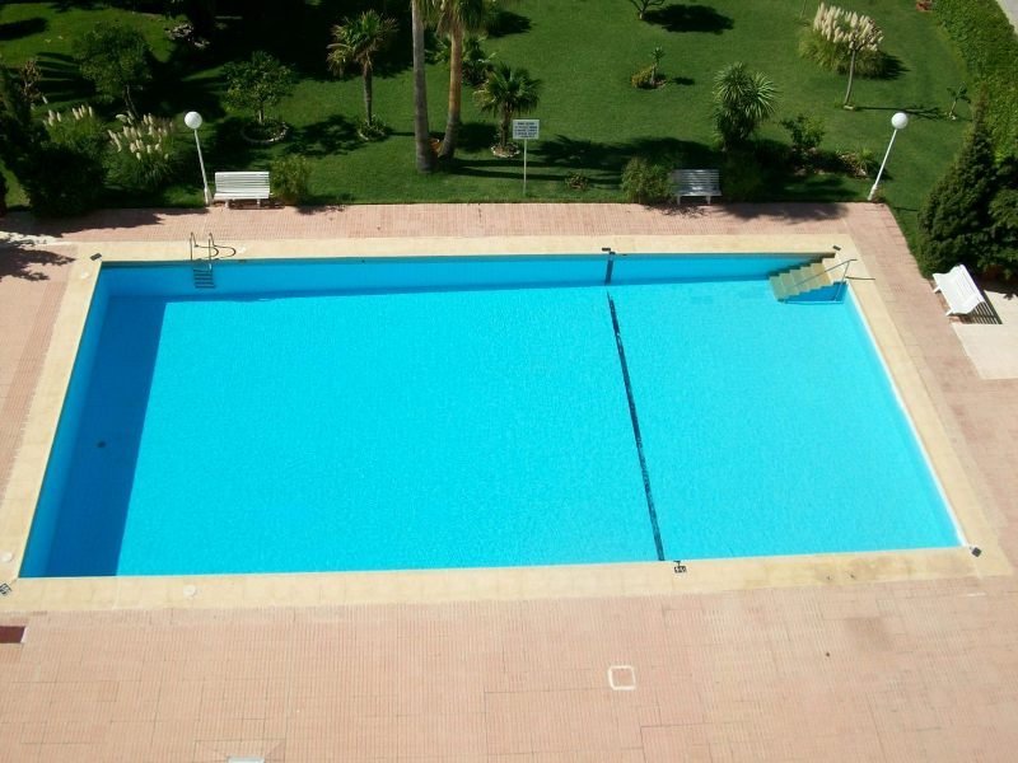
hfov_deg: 54.0
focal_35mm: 34
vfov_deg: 41.8
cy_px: 382
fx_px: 1000
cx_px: 509
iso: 80
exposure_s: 1/620
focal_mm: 5.7
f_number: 5.5
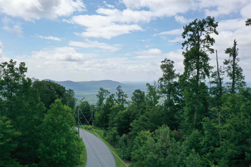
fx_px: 195
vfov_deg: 46.4
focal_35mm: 28
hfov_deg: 65.5
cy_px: 84
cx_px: 126
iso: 100
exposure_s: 1/160
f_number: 11
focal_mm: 10.26
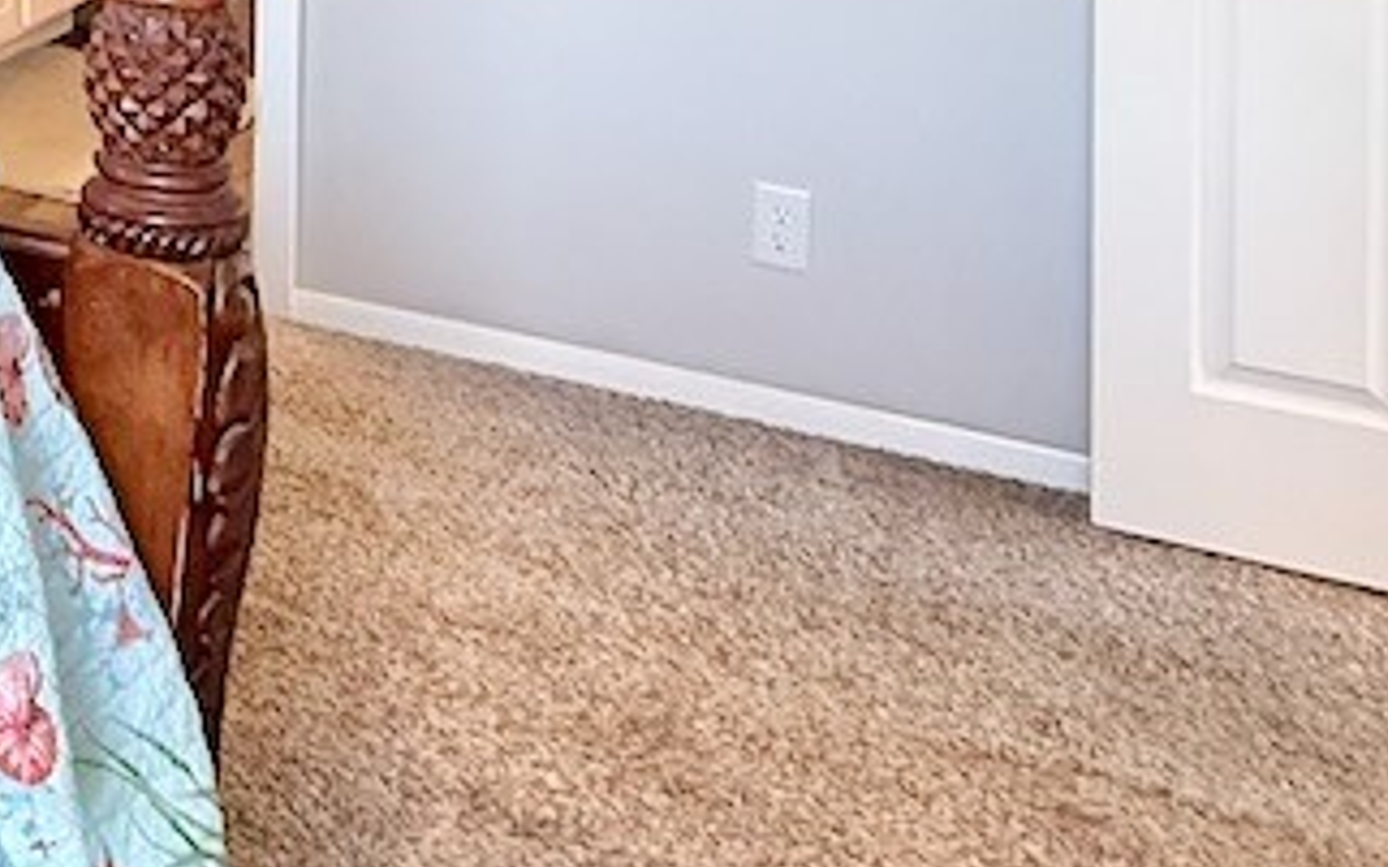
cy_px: -548
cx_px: -328
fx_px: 2231
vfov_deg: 18.6
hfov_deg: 29.2
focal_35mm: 59
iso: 800
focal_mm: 2.22
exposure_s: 1/60
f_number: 2.2
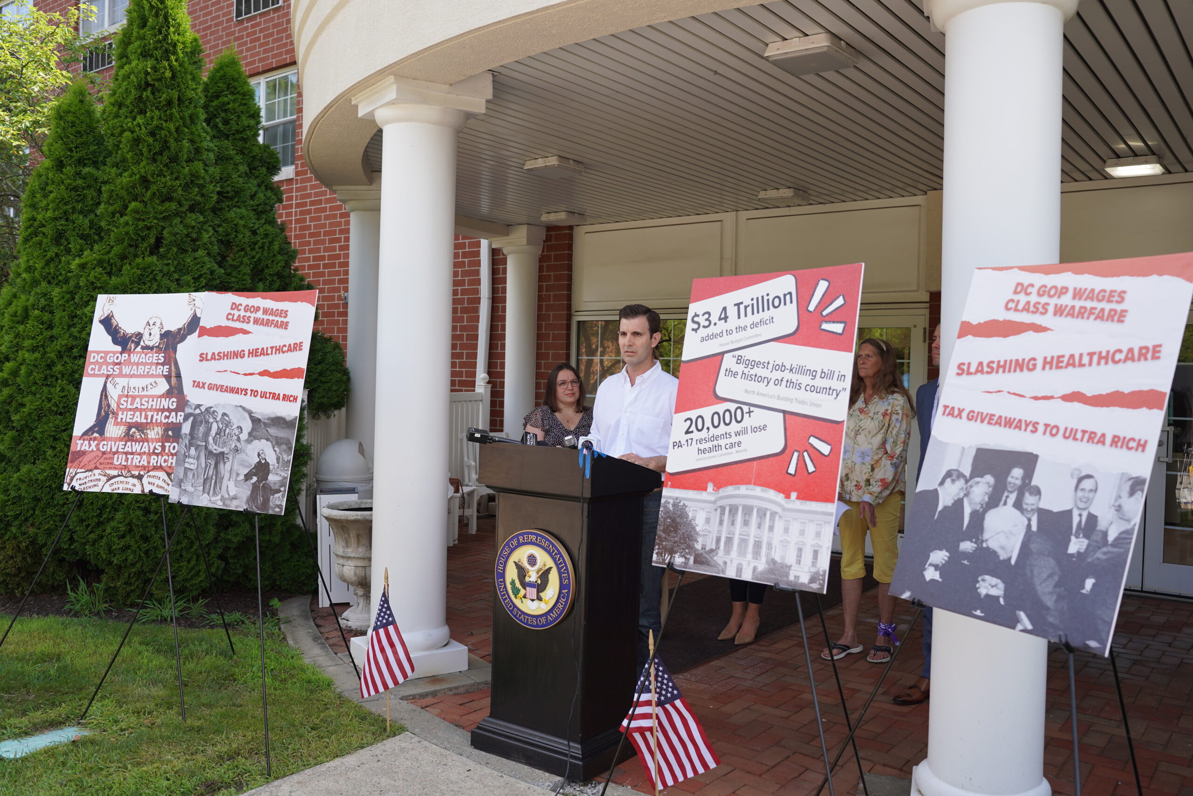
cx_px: 596
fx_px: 961
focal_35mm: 29
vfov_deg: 45.0
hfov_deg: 63.7
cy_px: 398
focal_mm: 29
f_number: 4
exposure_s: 1/250
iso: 100
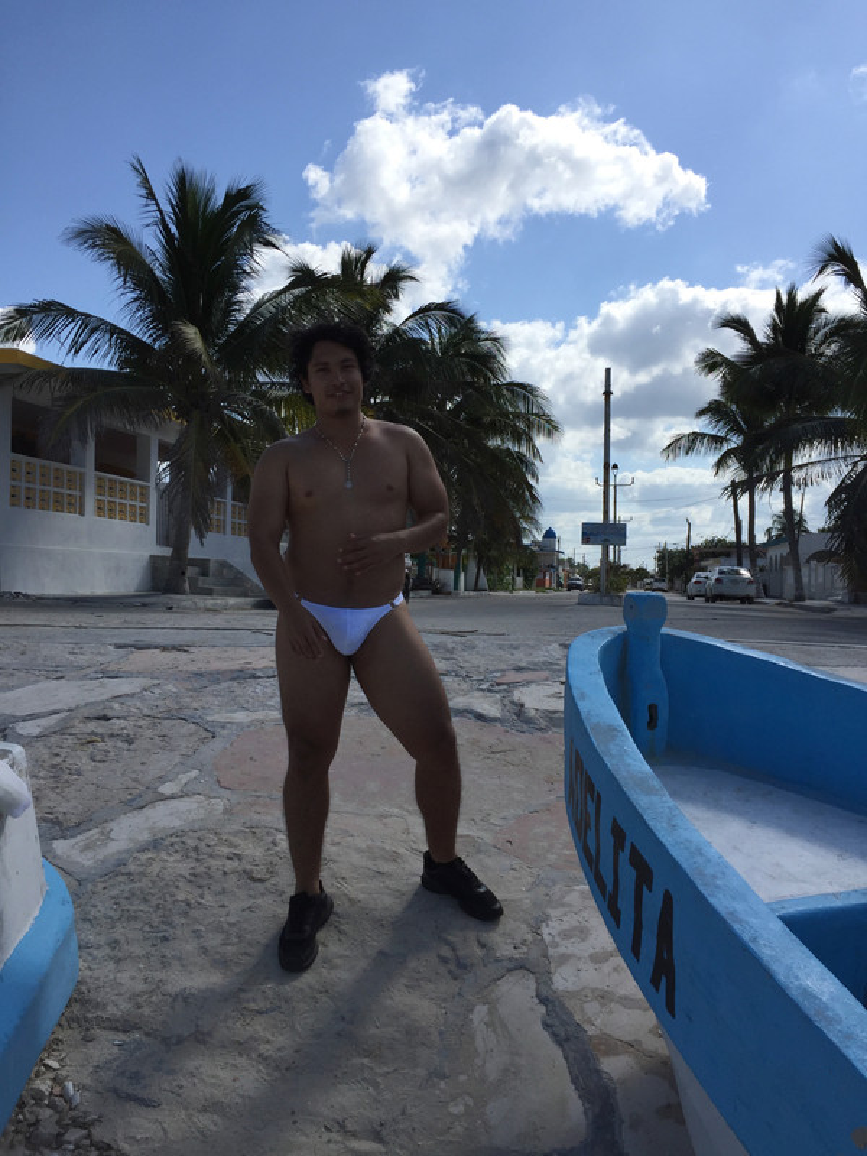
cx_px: 434
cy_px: 578
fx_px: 968
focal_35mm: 29
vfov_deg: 61.7
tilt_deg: +0.4
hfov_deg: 48.2
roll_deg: -0.8
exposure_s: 1/3968
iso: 32
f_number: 2.2
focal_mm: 4.15
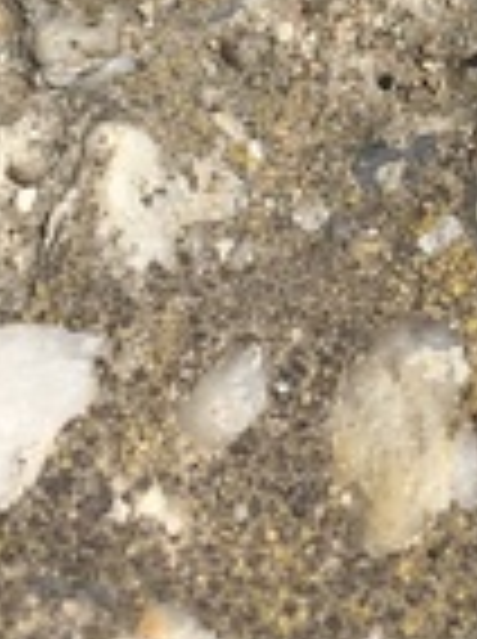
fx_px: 2414
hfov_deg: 11.0
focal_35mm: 131
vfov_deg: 14.5
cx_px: 639
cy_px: -158
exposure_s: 1/2024
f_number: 2.2
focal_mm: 4.15
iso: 25
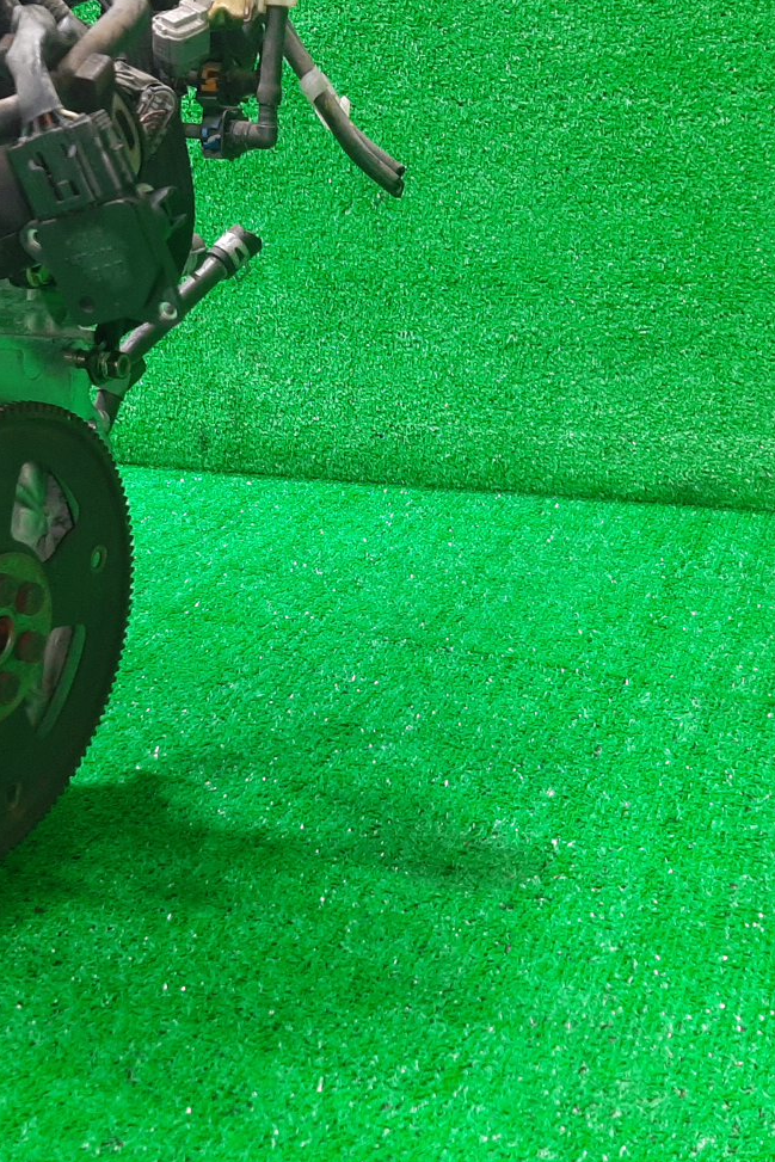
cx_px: 263
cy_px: 549
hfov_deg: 33.1
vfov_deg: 48.4
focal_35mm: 40
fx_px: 1291
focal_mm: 3.93
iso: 187
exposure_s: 1/33
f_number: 1.7
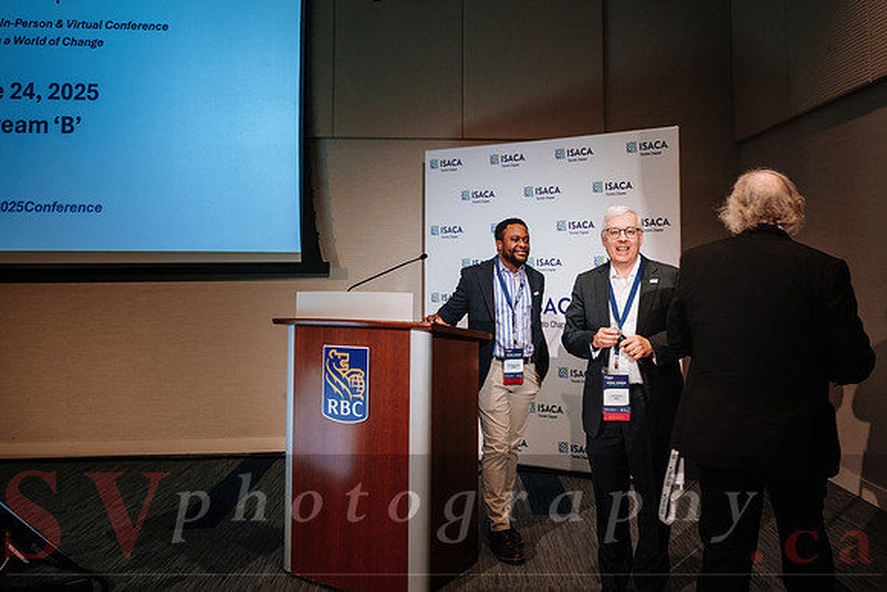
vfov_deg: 42.1
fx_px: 765
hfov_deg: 59.8
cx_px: 527
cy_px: 242
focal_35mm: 31
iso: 800
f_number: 2.8
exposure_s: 1/60
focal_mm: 17
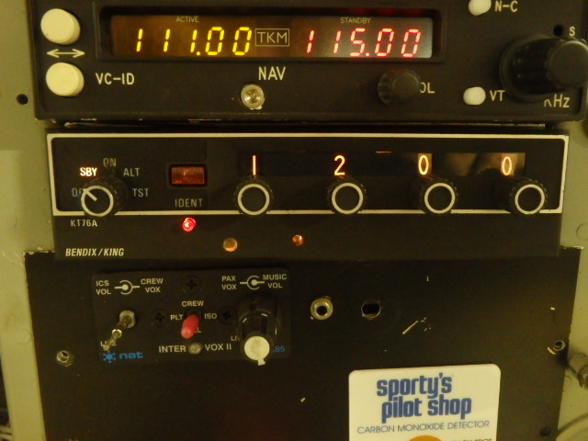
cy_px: 220
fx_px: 578
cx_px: 294
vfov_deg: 41.8
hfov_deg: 54.0
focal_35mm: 34
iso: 1600
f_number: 4.4
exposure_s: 1/4
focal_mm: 6.1
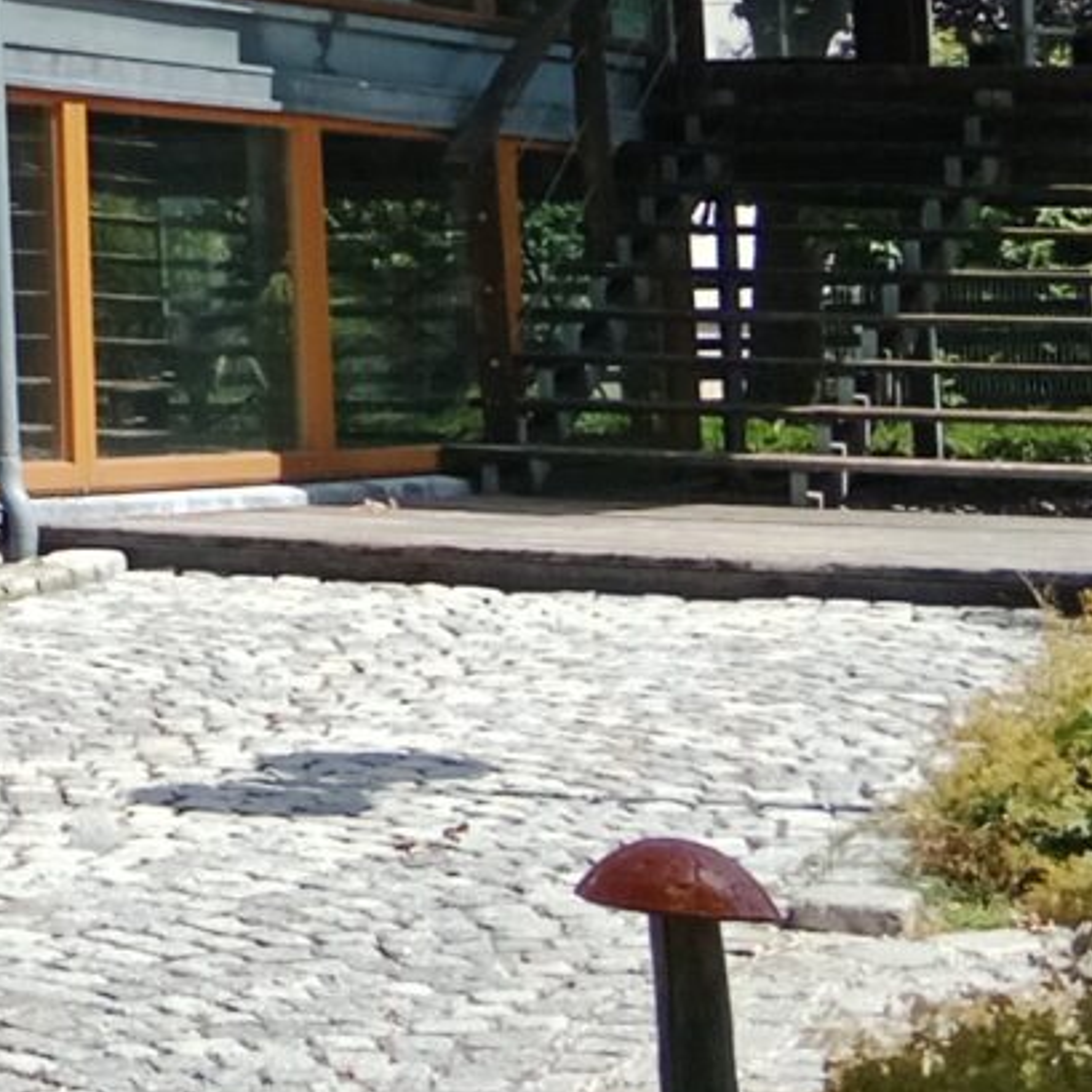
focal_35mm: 144
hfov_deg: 10.8
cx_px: -1295
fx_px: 5139
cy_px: -756
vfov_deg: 11.4
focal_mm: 4.05
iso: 100
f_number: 1.8
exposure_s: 1/493
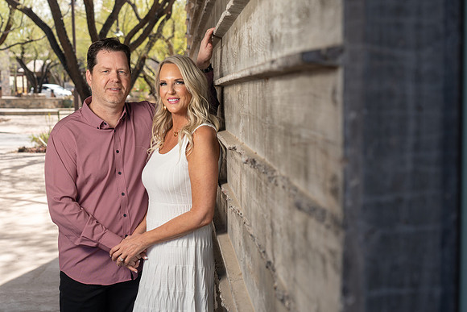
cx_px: 234
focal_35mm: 56
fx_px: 727
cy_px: 156
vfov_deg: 24.2
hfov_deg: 35.6
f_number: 5.6
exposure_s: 1/200
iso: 100
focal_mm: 56
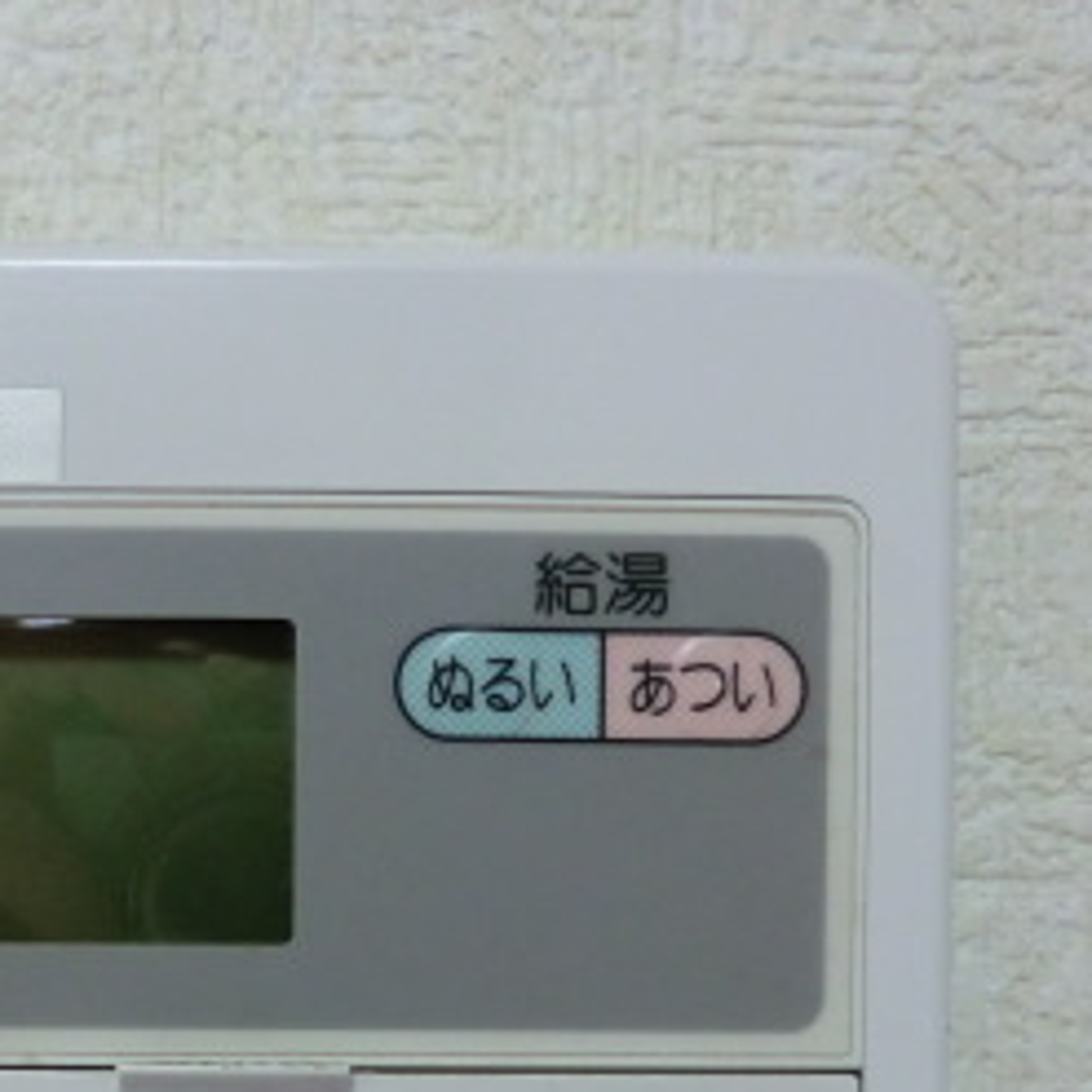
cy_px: 973
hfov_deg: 30.6
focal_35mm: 55
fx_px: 1963
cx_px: 279
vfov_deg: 29.8
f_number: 3.2
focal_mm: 4.3
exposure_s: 1/60
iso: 200
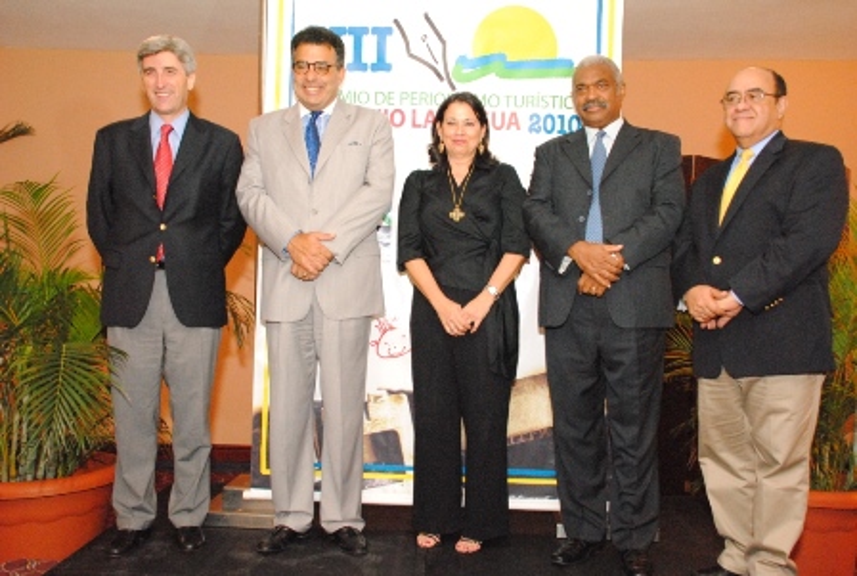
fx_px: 787
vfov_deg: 40.2
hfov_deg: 57.1
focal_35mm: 33
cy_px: 288
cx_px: 428
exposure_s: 1/80
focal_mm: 22
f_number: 5
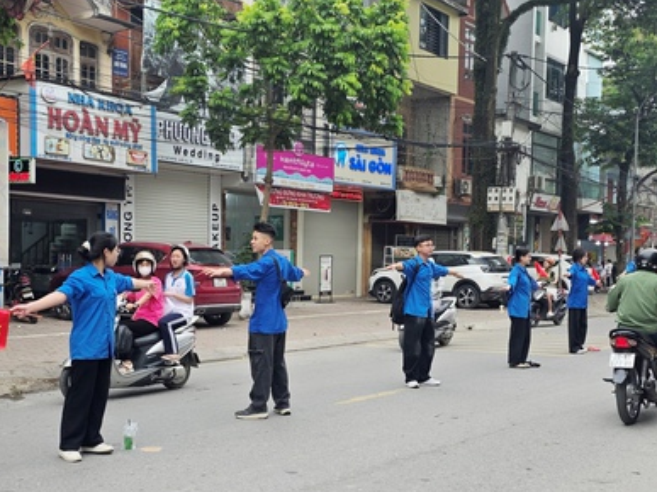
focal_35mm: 44
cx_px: 273
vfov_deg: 32.8
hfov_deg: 42.8
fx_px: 835
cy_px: 279
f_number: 1.7
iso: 80
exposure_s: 1/1238
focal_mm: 6.3
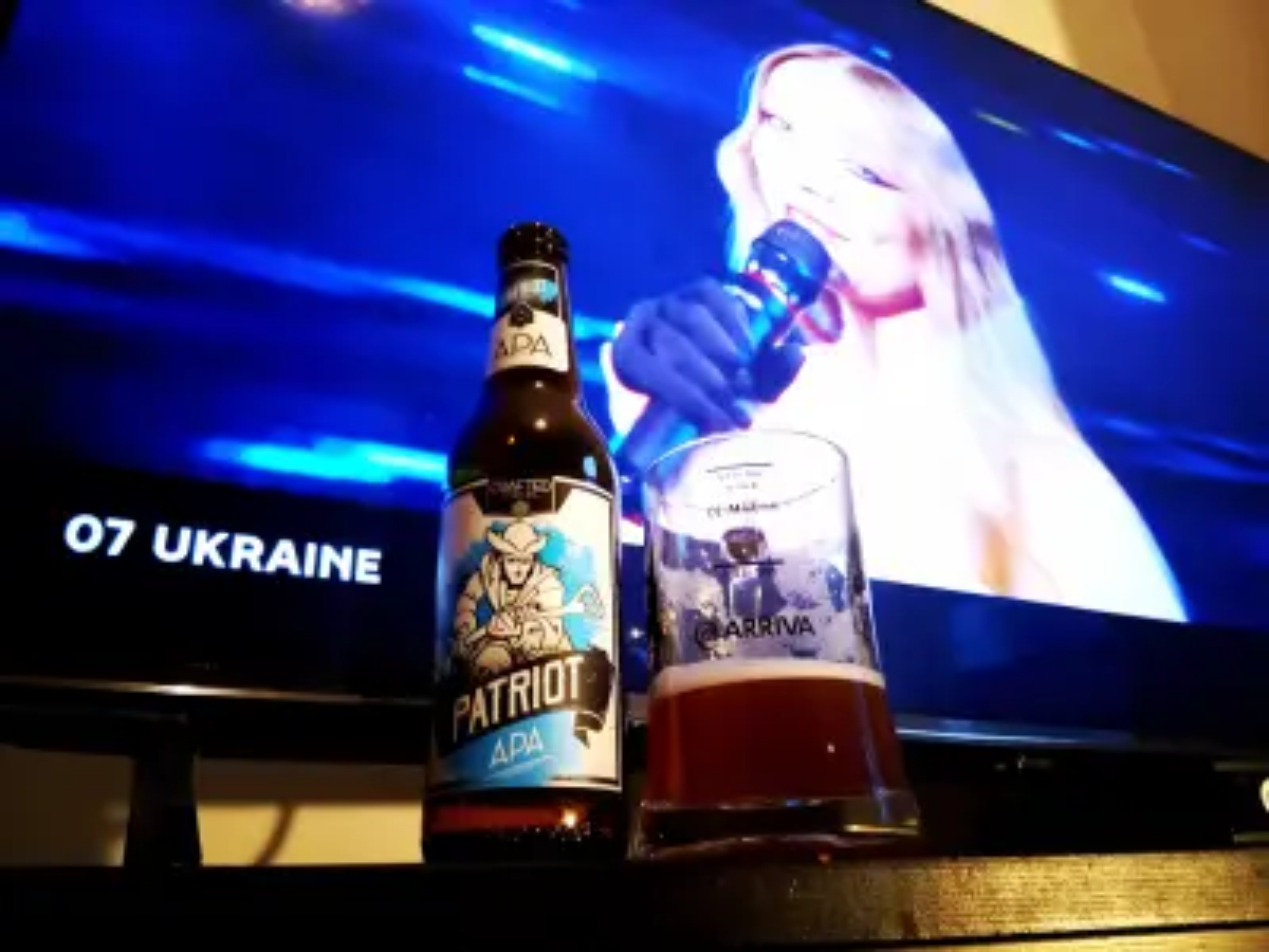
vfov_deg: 49.7
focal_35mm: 28
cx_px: 634
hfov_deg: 63.4
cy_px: 476
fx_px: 1026
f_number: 2
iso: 1179
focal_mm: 3.54
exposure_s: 1/20
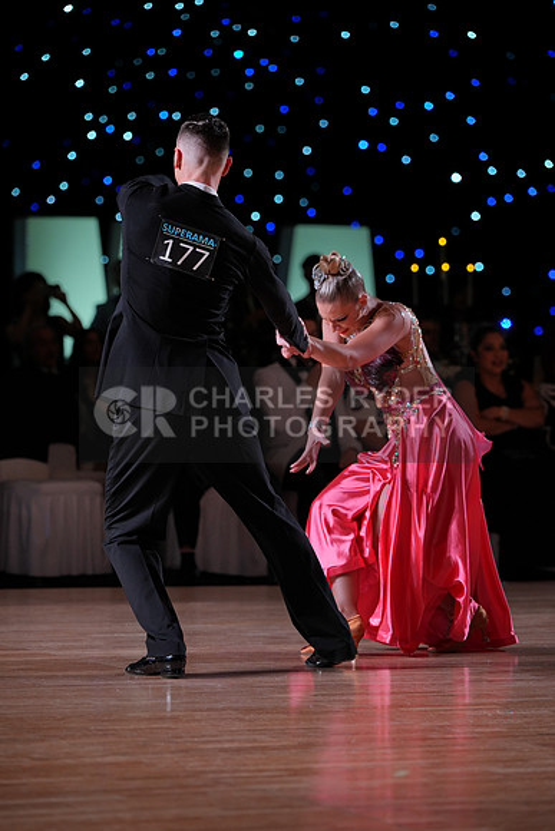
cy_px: 416
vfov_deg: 12.8
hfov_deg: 8.6
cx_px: 278
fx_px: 3698
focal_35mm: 160
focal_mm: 160
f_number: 3.5
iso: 640
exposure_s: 1/400
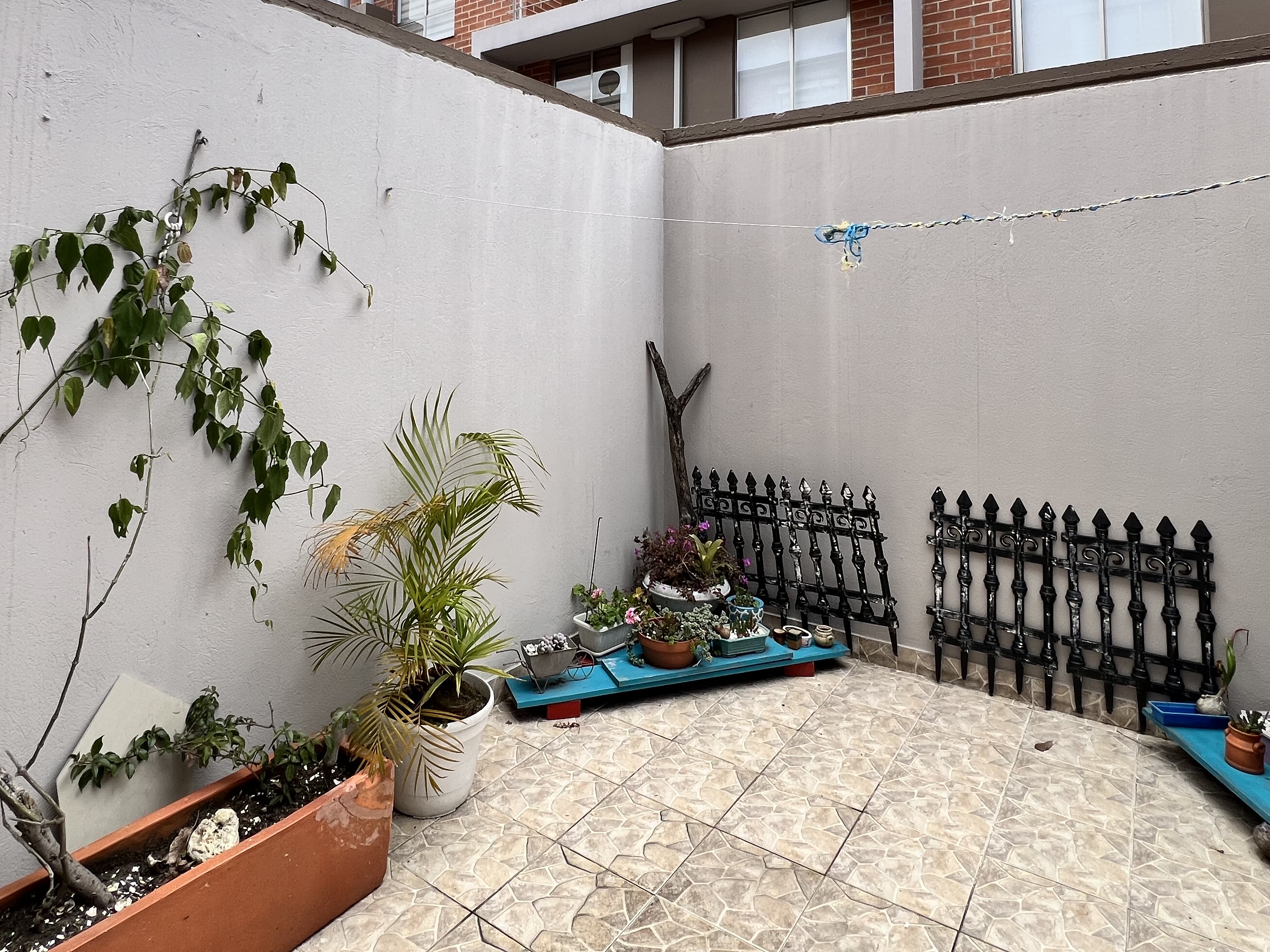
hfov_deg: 81.6
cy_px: 271
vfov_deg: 63.2
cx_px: 595
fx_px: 734
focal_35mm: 20
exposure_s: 1/579
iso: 32
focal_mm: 1.57
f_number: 1.8
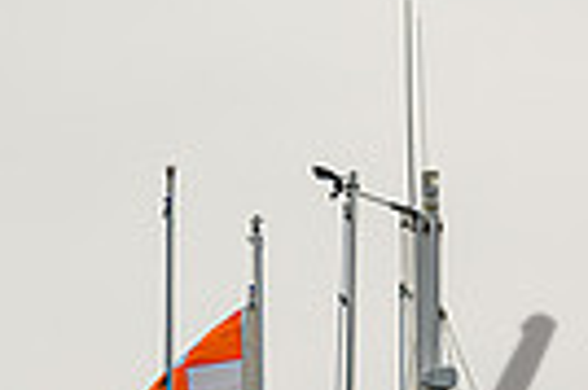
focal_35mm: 714
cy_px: 813
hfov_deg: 2.9
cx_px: 597
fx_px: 11648
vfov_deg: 1.9
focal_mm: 165
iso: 500
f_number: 6.3
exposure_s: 1/2000
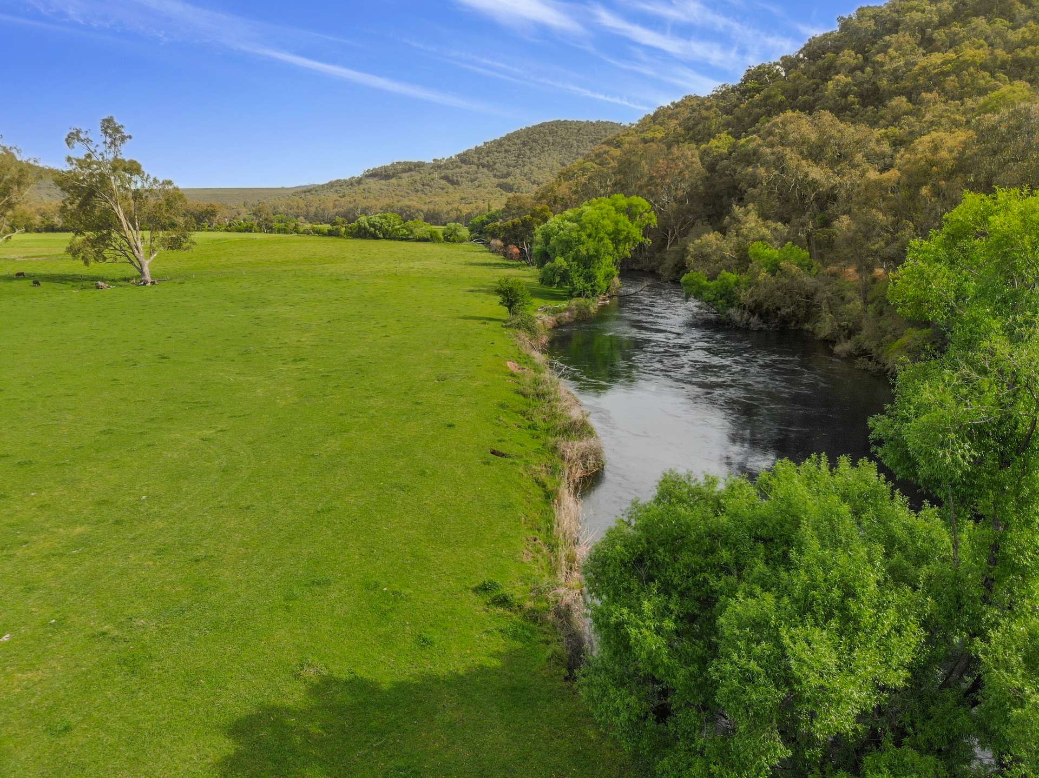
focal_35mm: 24
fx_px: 720
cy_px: 389
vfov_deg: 56.8
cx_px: 520
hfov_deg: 71.6
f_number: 2.8
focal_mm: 4.5
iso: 100
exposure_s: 1/690
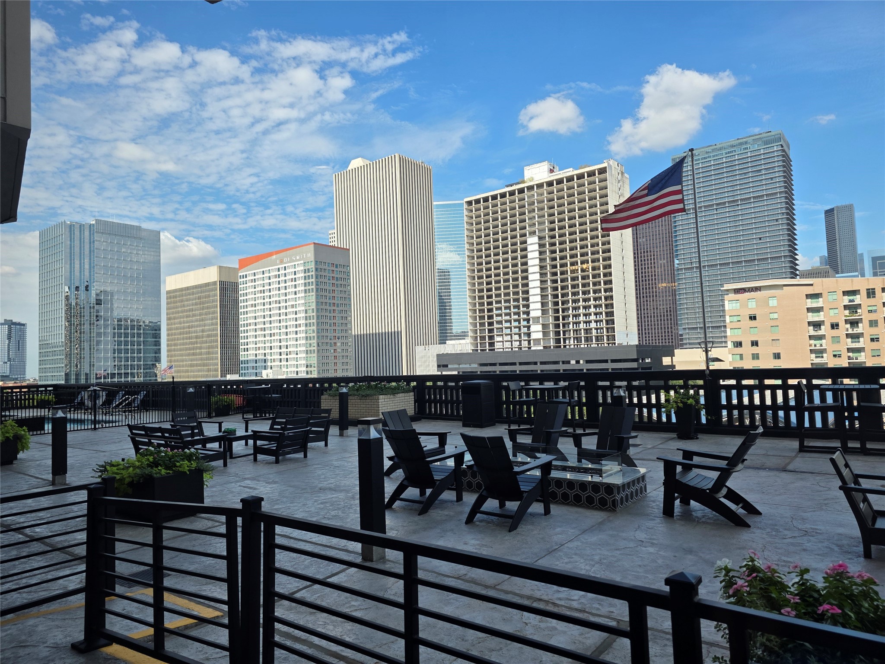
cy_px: 332
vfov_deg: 58.9
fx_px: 588
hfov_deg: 73.9
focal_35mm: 23
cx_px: 442
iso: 80
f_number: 1.7
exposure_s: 1/4333
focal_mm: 6.3
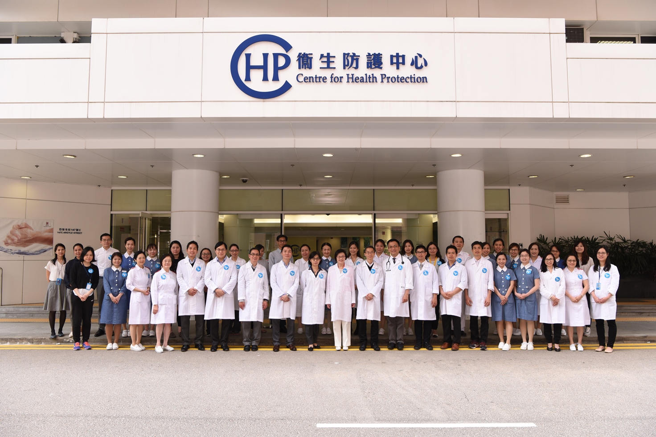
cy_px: 218
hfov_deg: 61.9
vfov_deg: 43.6
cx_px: 328
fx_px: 547
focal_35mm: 30
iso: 500
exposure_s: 1/60
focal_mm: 30
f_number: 7.1
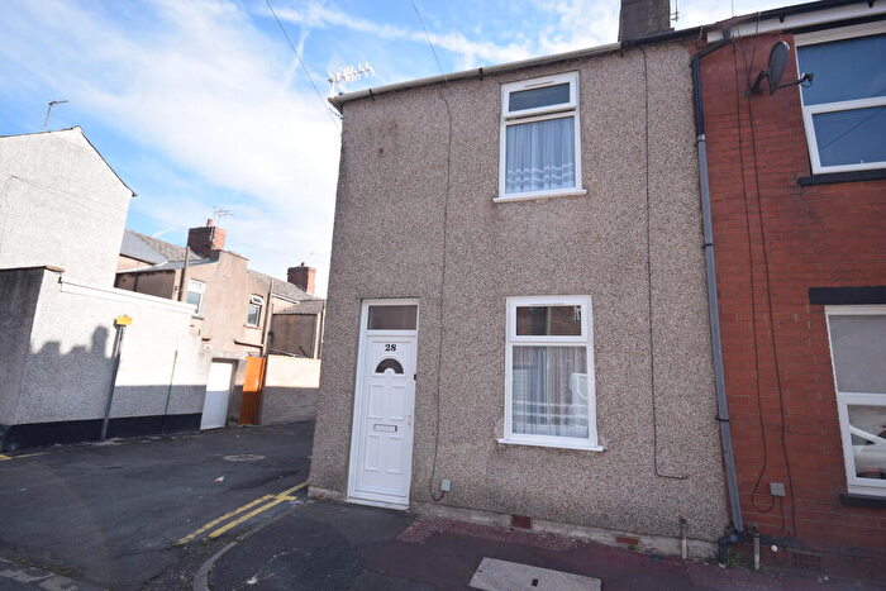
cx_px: 443
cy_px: 296
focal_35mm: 18
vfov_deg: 67.4
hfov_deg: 90.0
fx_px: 443
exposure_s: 1/200
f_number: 7.1
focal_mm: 12
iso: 100
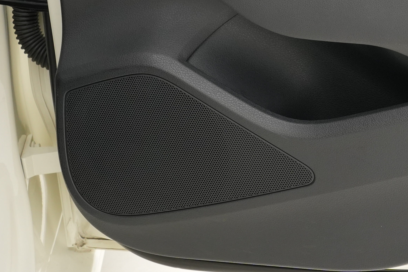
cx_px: 435
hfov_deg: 14.7
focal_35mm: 137
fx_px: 1552
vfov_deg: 9.8
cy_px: -65
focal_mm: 34.5
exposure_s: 1/50
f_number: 8
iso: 640
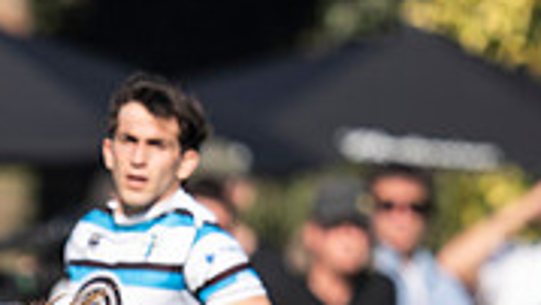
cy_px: 409
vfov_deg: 0.6
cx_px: -222
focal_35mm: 1903
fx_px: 27319
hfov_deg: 1.1
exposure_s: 1/1250
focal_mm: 400
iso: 100
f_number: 2.8
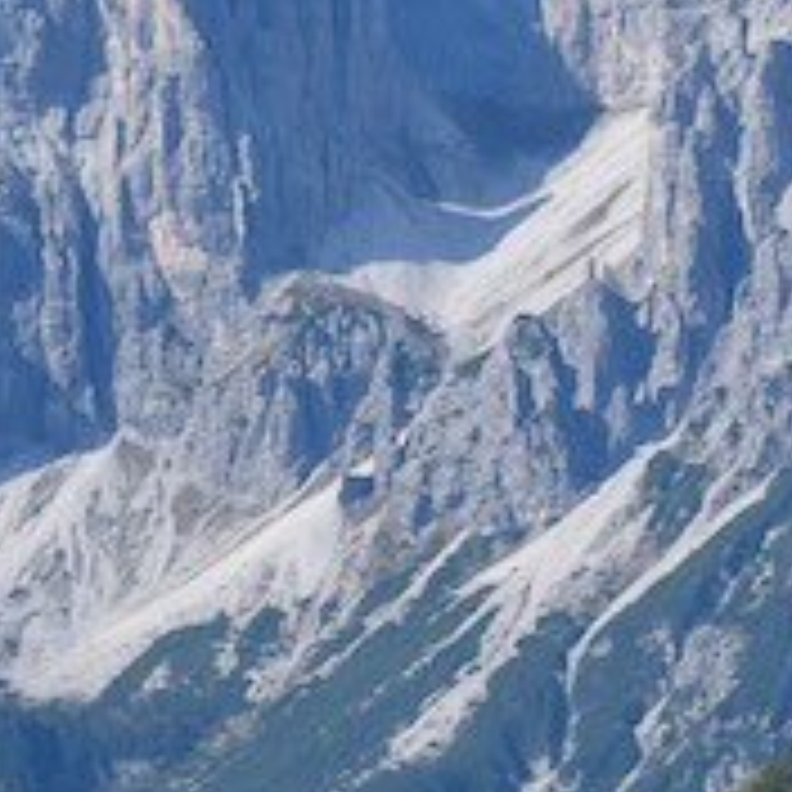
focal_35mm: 696
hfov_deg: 2.5
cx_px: 1161
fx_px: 18016
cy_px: 990
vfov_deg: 2.5
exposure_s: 1/640
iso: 200
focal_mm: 80
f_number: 6.3
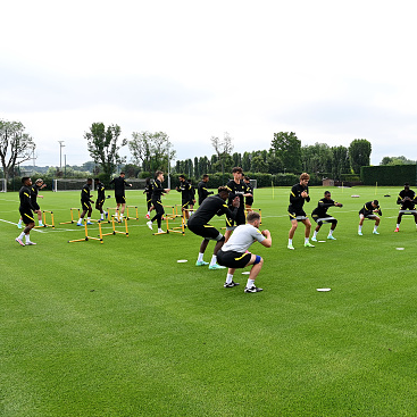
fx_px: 450
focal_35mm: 33
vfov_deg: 49.7
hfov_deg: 47.7
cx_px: 317
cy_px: 208
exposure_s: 1/1000
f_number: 9
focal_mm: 24
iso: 500
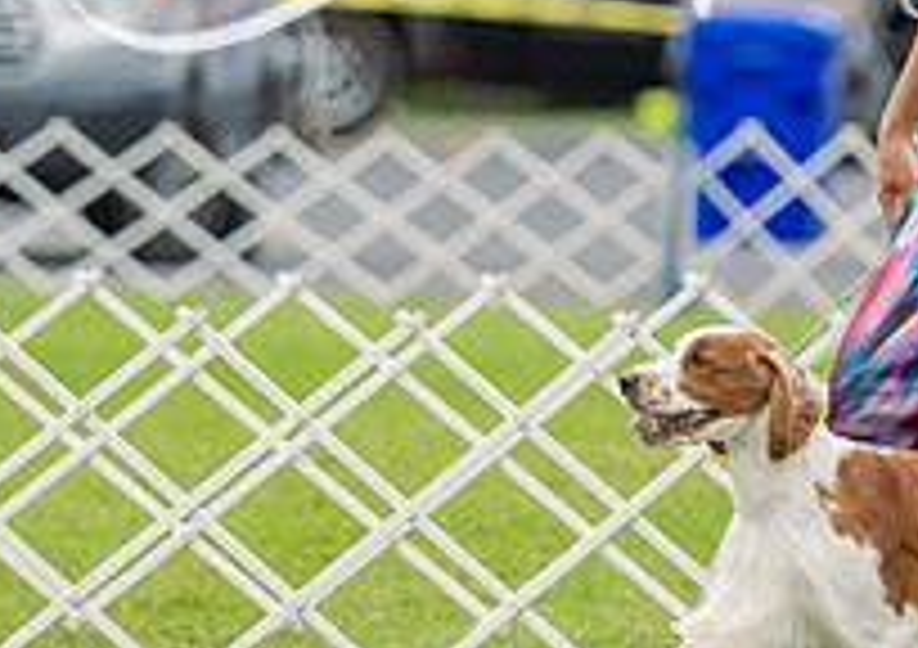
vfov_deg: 2.0
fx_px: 18438
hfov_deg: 2.9
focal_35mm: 710
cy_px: -5
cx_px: 819
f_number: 3.5
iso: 400
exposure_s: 1/1250
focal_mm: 200
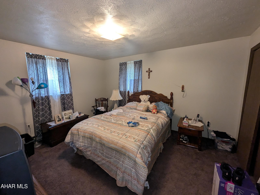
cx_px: 130
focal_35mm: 13
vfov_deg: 89.9
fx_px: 98
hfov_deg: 106.2
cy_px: 98
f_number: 2.2
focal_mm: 1.95
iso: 228
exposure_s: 1/24
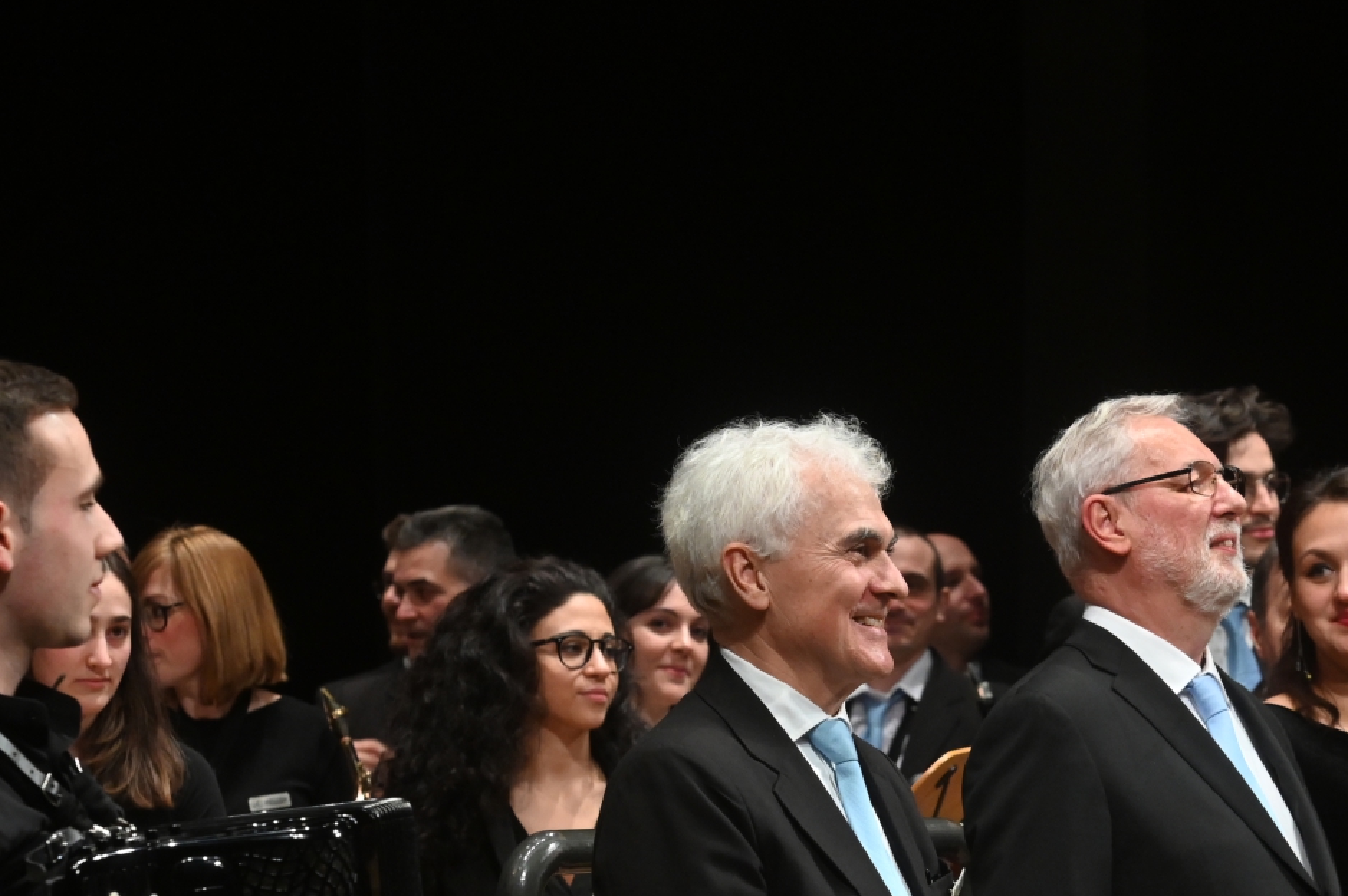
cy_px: 775
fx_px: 8045
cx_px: 1101
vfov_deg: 6.4
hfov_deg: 9.6
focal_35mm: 215
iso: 3200
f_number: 6.3
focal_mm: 112
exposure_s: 1/200
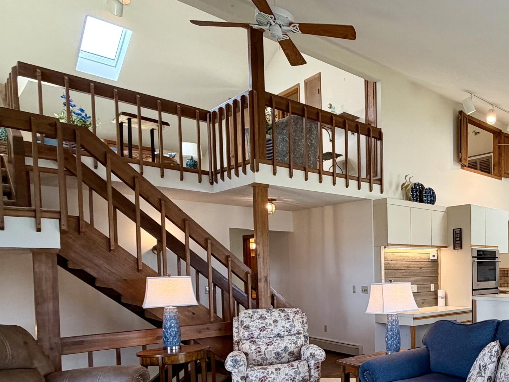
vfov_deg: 46.5
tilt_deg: -2.8
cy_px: 287
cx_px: 476
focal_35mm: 29
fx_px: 426
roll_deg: +0.5
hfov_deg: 52.6
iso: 200
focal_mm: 2.22
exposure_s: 1/120
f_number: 2.2
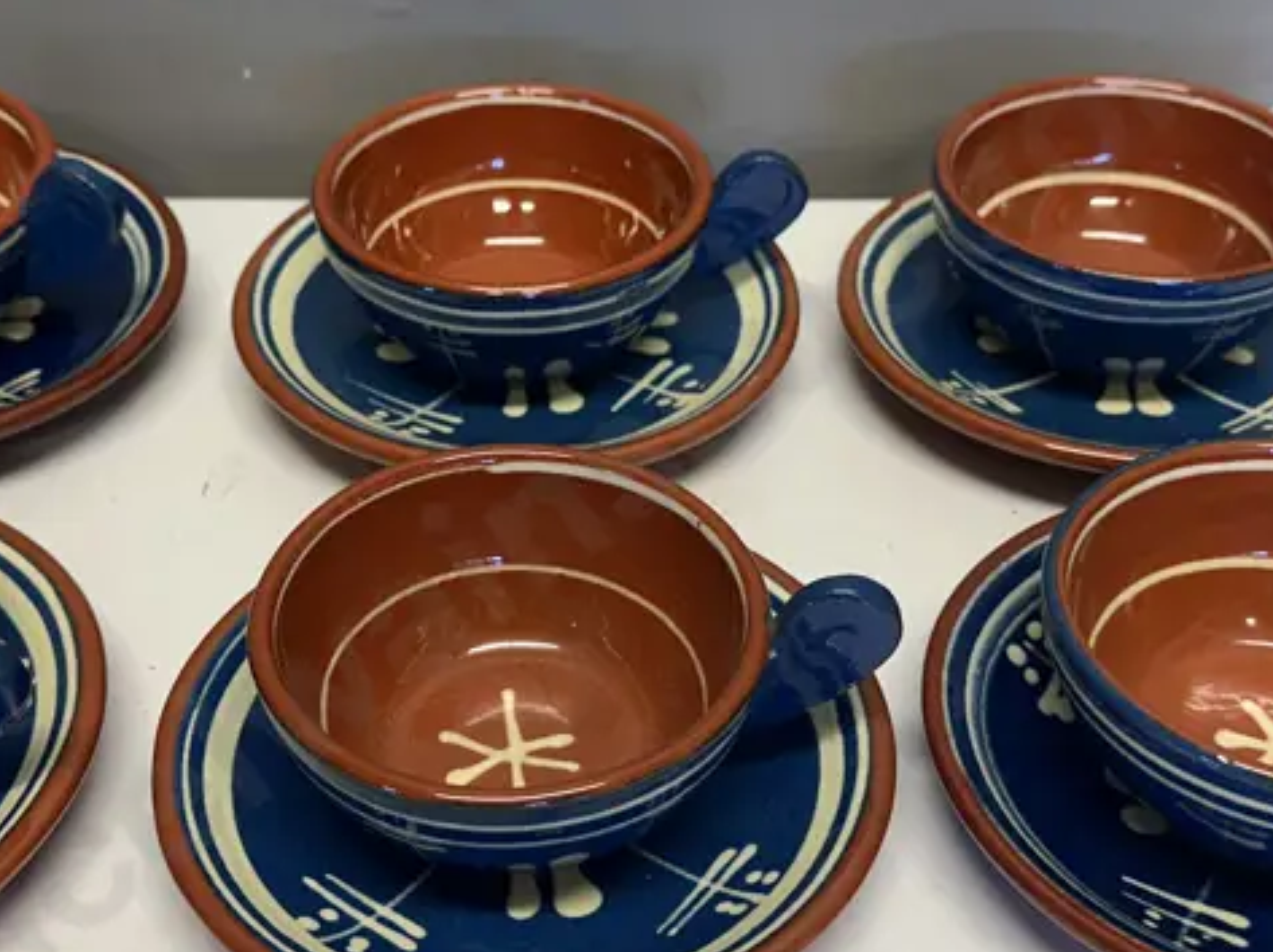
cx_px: 600
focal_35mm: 52
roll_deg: +0.0
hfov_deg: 36.8
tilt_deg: -38.5
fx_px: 1911
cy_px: 487
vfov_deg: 28.0
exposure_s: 1/100
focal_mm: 6.86
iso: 125
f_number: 1.78
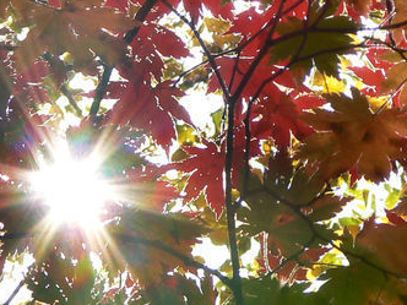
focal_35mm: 482
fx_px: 5667
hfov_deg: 4.1
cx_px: 66
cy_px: 115
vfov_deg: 3.1
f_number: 8
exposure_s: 1/125
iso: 80
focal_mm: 29.7
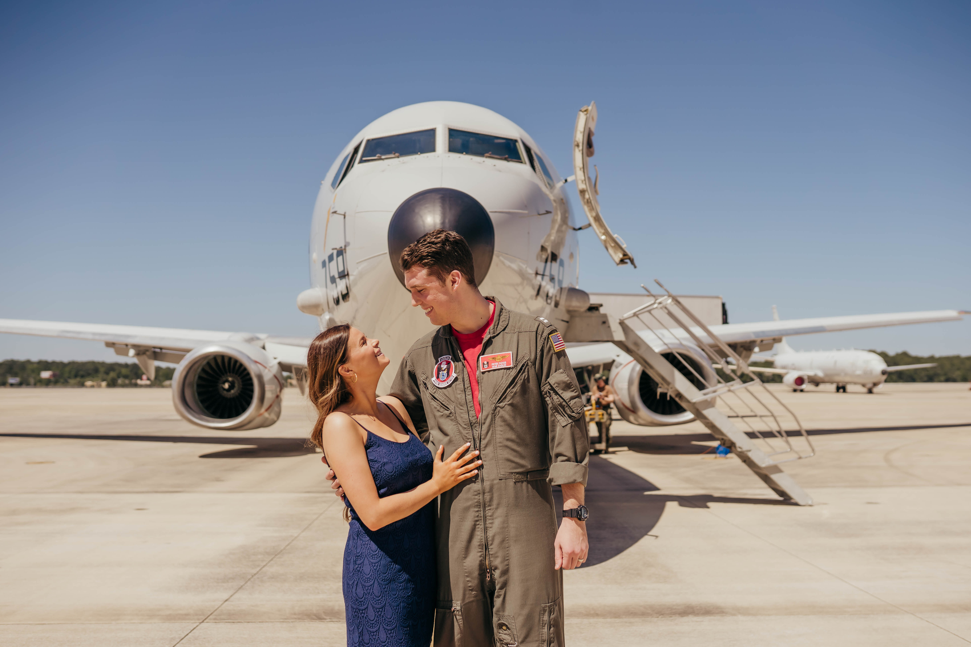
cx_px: 486
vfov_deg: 37.9
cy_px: 324
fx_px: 944
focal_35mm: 35
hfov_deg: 54.4
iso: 100
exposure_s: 1/4000
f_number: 2.8
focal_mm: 35
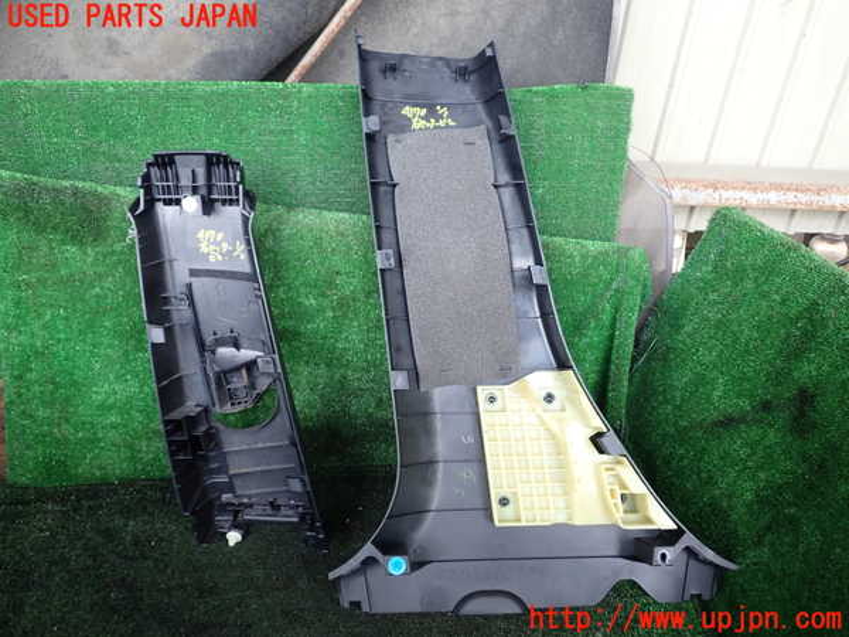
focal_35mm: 30
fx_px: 736
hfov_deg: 60.0
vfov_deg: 46.8
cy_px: 318
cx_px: 424
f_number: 2.3
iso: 100
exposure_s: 1/60
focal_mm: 5.4
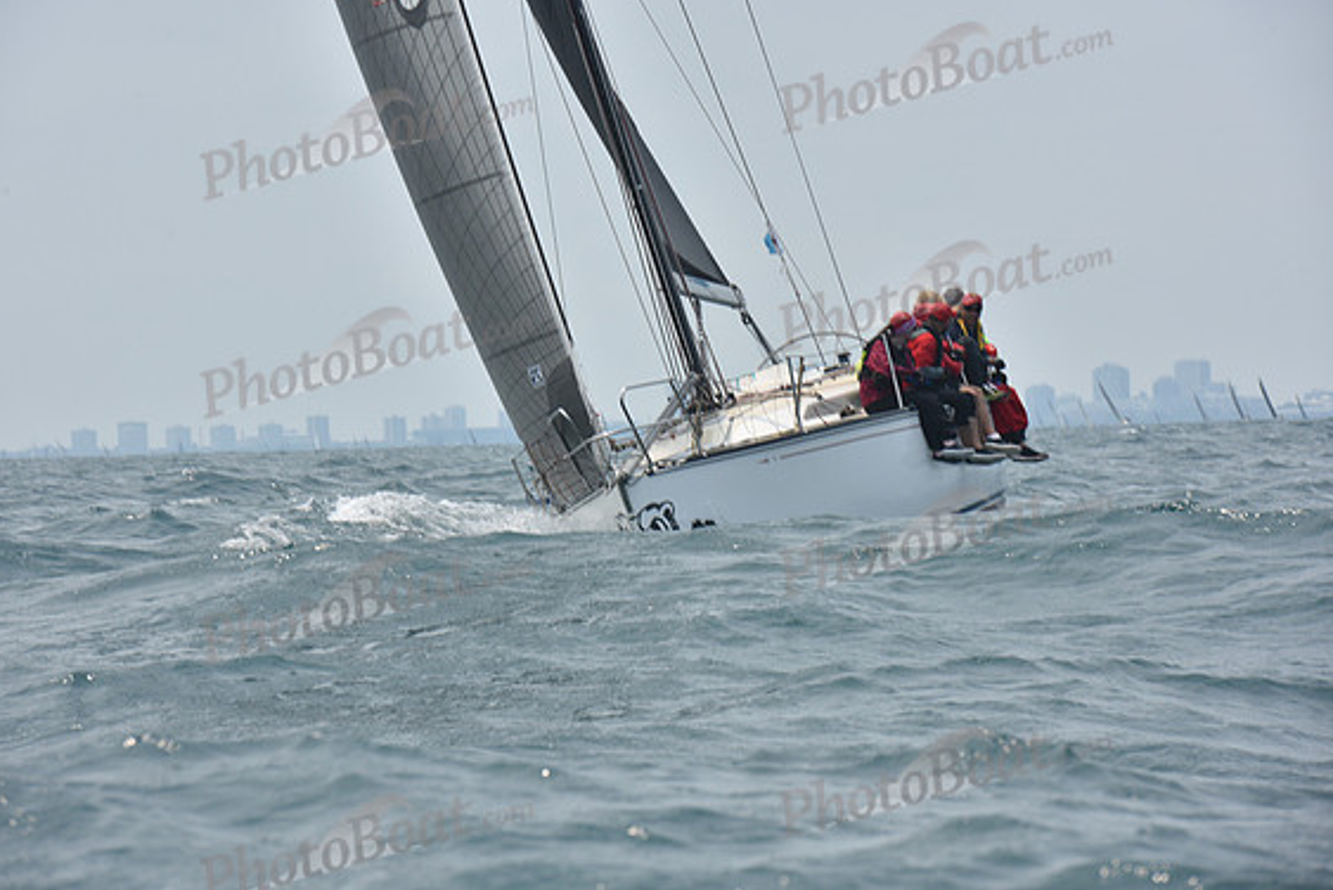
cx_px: 658
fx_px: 7631
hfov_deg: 10.0
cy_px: 446
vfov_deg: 6.7
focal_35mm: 206
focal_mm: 200
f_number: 11
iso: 250
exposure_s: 1/800
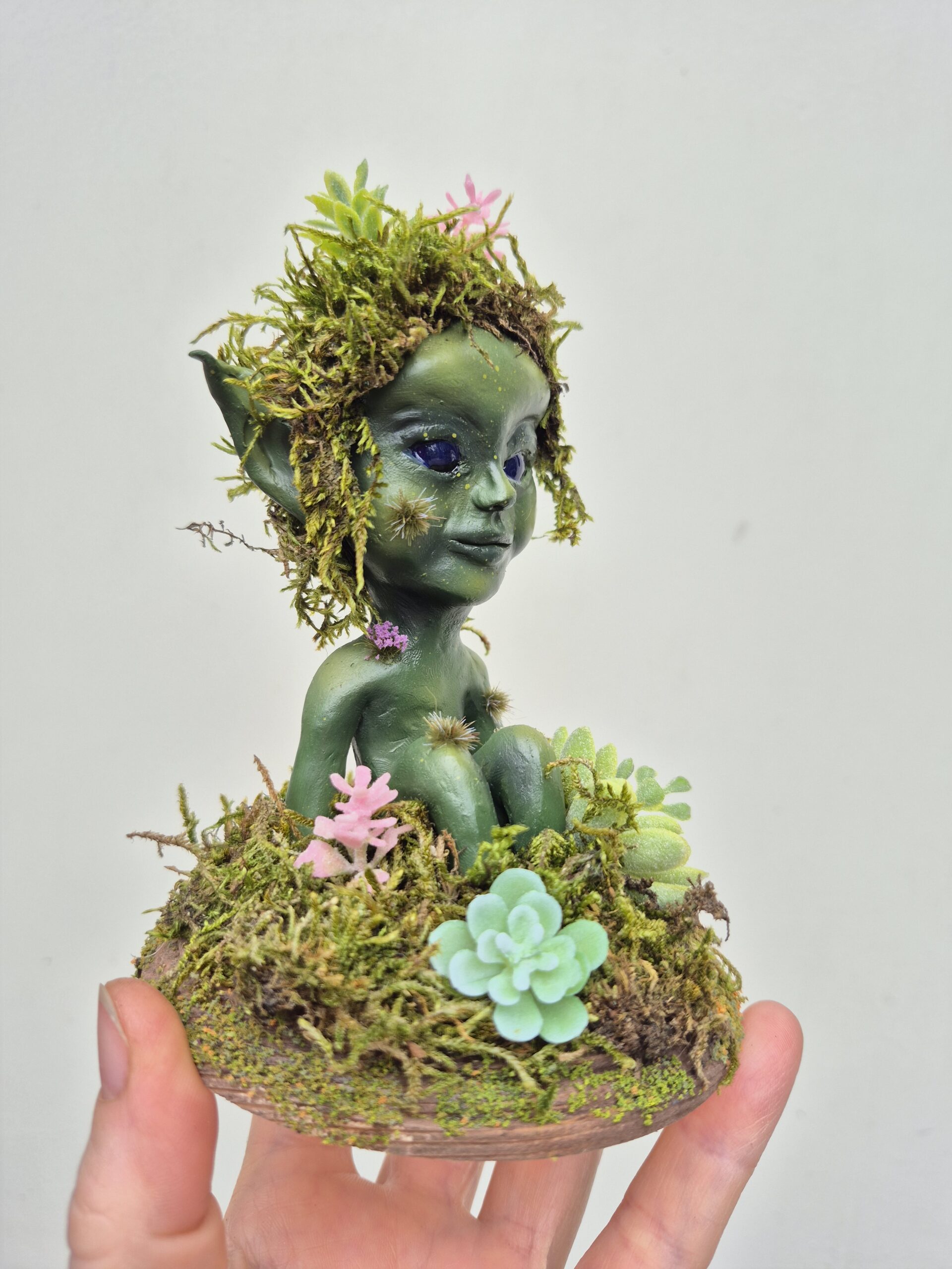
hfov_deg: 58.9
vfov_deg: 73.9
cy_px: 634
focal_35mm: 23
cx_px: 476
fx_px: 843
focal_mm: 5.4
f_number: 1.8
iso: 25
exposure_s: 1/354
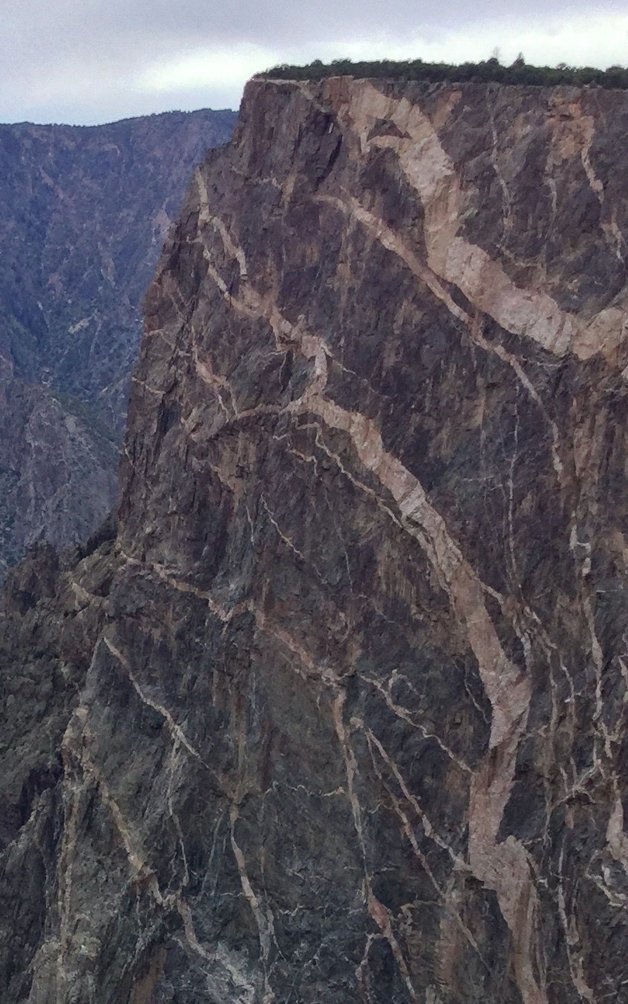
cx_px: 59
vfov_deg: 26.9
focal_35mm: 75
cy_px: 817
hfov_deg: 17.1
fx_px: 2053
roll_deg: -0.9
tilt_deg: -18.0
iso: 25
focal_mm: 3.3
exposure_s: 1/823
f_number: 2.4
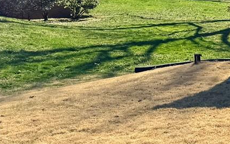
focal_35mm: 122
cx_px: 550
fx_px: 765
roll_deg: -1.2
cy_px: 24
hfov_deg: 13.0
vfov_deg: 10.7
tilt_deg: -9.2
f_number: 1.78
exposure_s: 1/3597
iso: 80
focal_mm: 6.86
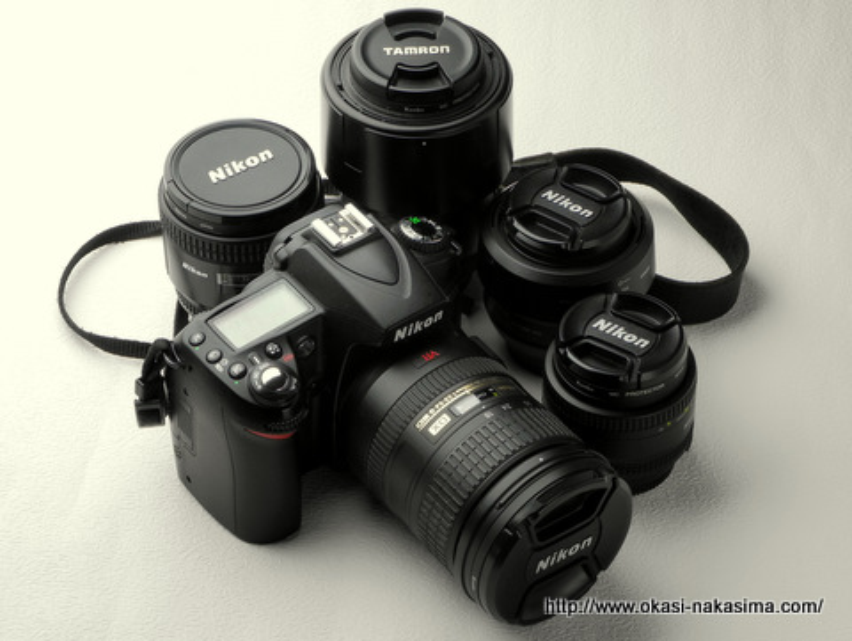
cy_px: 320
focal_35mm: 105
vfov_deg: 14.1
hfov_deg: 18.7
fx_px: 2587
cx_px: 426
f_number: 8
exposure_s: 1/15.7
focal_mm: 22.5
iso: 100
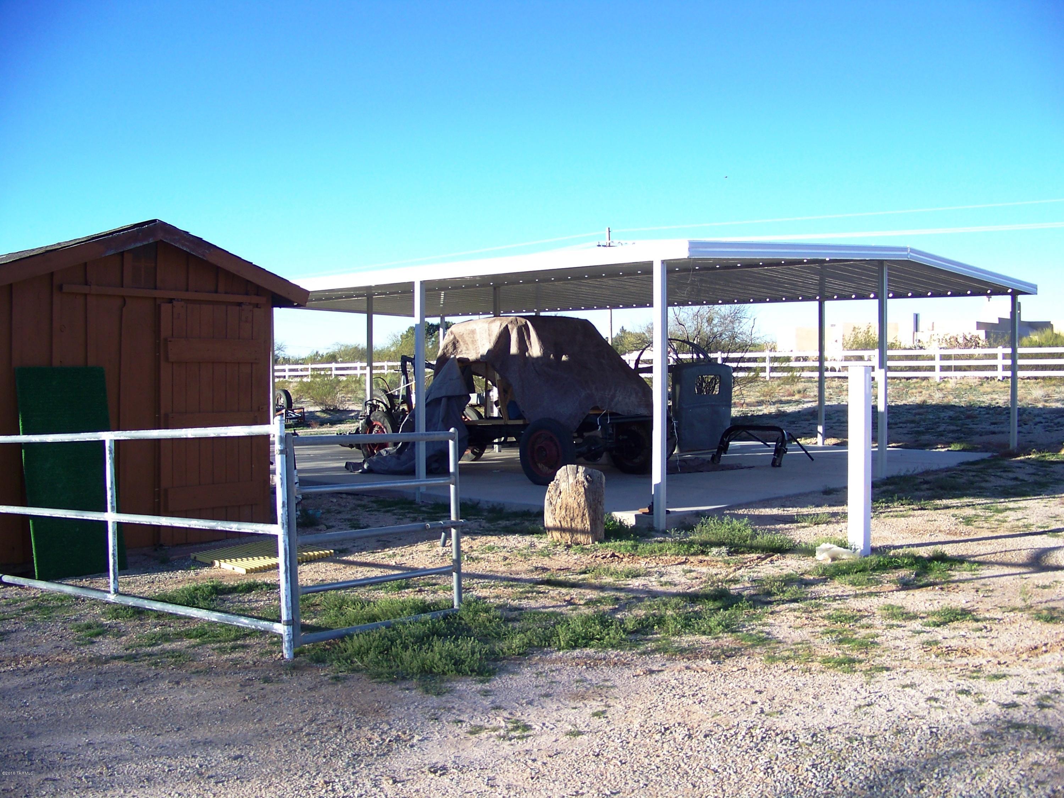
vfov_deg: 39.7
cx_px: 532
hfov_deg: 51.4
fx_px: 1107
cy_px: 399
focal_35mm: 36
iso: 64
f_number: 2.8
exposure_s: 1/250
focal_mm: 5.85
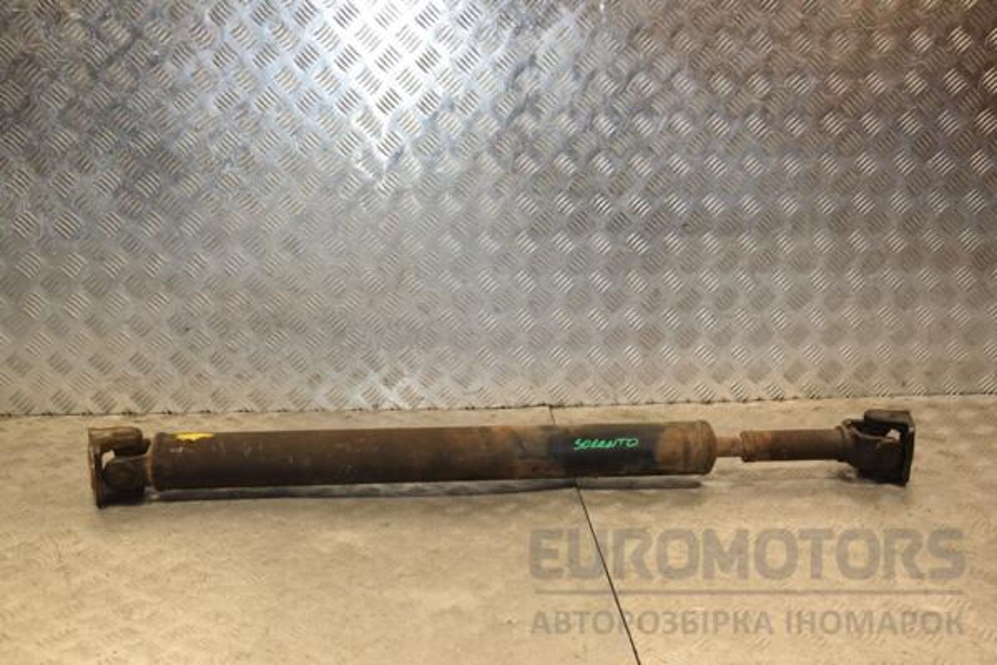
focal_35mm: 42
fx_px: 1163
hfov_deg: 46.4
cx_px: 498
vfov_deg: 31.9
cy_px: 332
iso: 800
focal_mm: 28
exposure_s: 1/200
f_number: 5
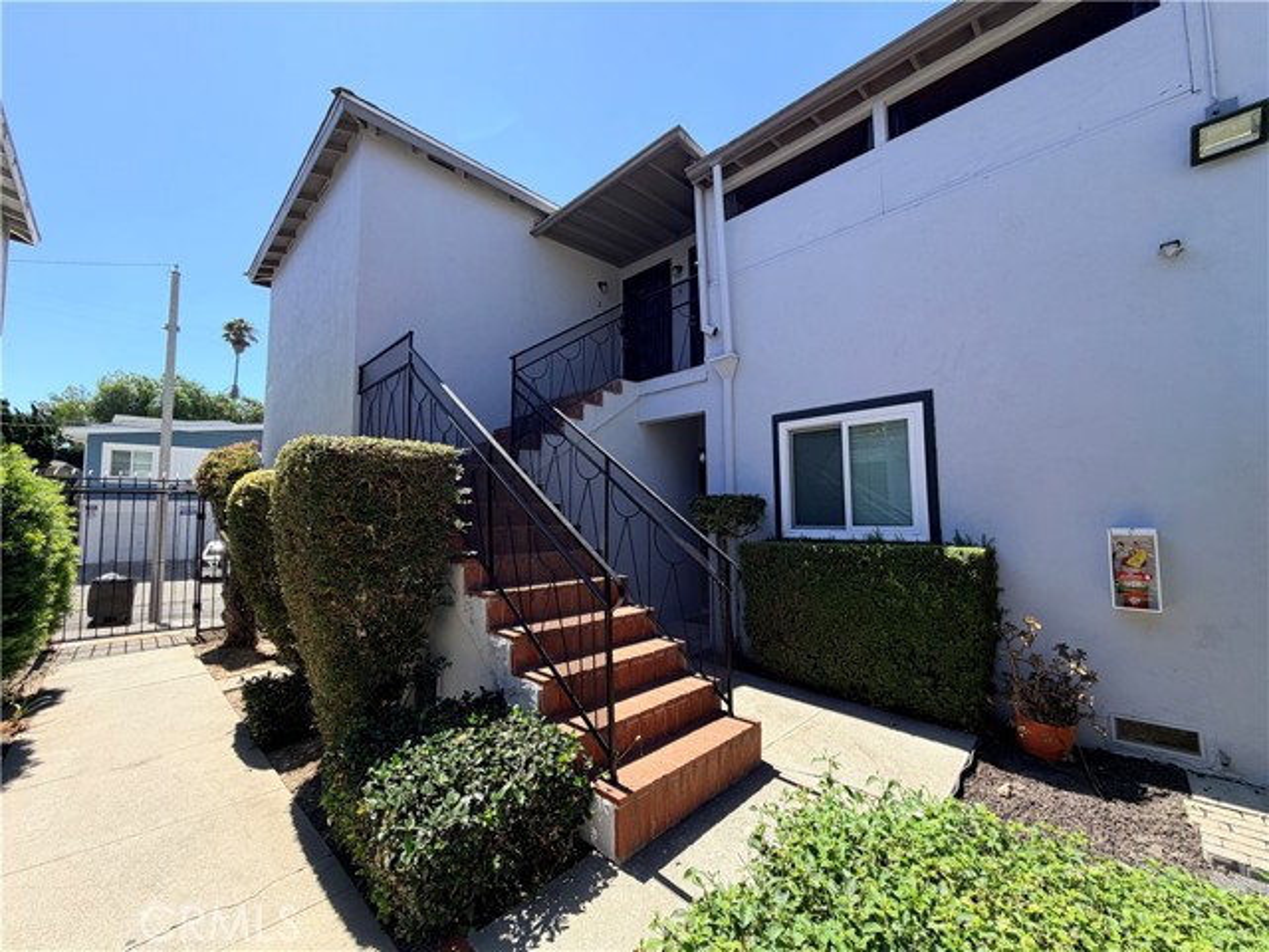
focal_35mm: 14
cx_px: 634
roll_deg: +0.5
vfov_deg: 85.7
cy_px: 476
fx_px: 513
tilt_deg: +4.9
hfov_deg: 102.1
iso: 40
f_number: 2.2
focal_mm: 2.22
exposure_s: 1/658
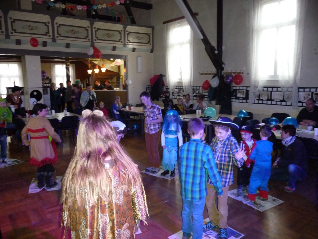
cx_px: 159
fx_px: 257
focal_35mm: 28
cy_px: 120
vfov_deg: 49.7
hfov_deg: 63.4
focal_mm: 4.7
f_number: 3.3
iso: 400
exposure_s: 1/30
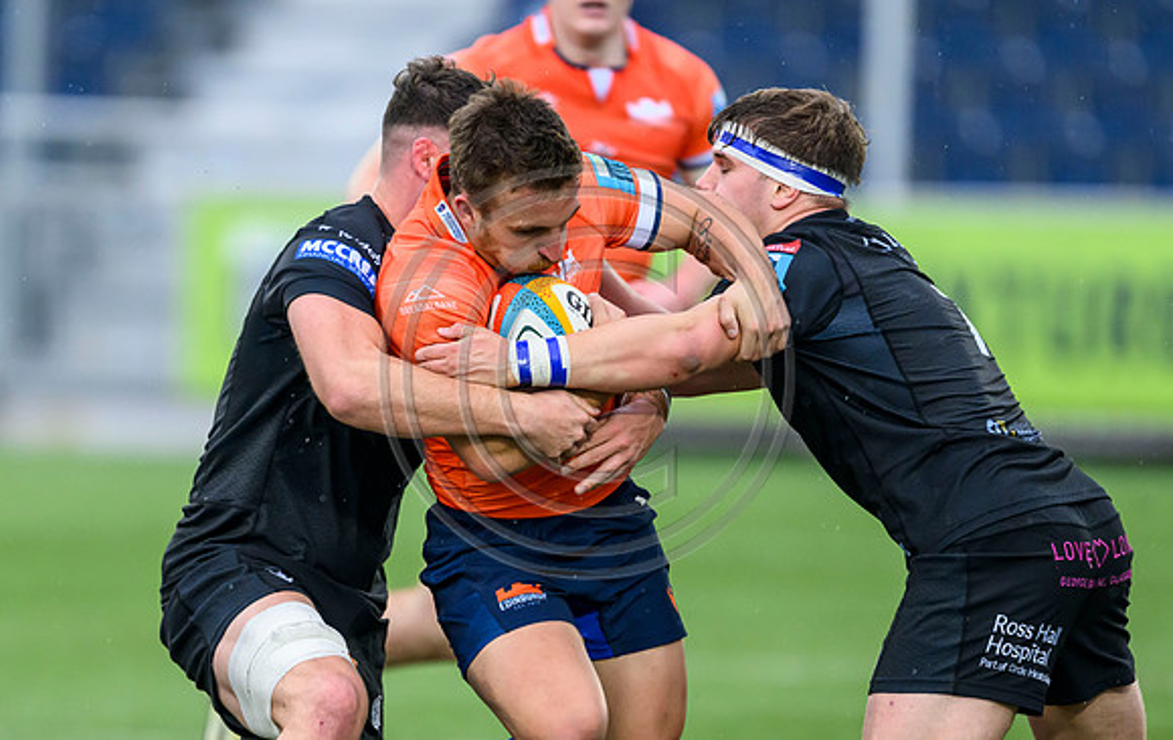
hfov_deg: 2.5
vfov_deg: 1.6
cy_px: 511
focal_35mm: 832
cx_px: 422
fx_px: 26662
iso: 3200
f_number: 4
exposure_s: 1/1250
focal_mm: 560
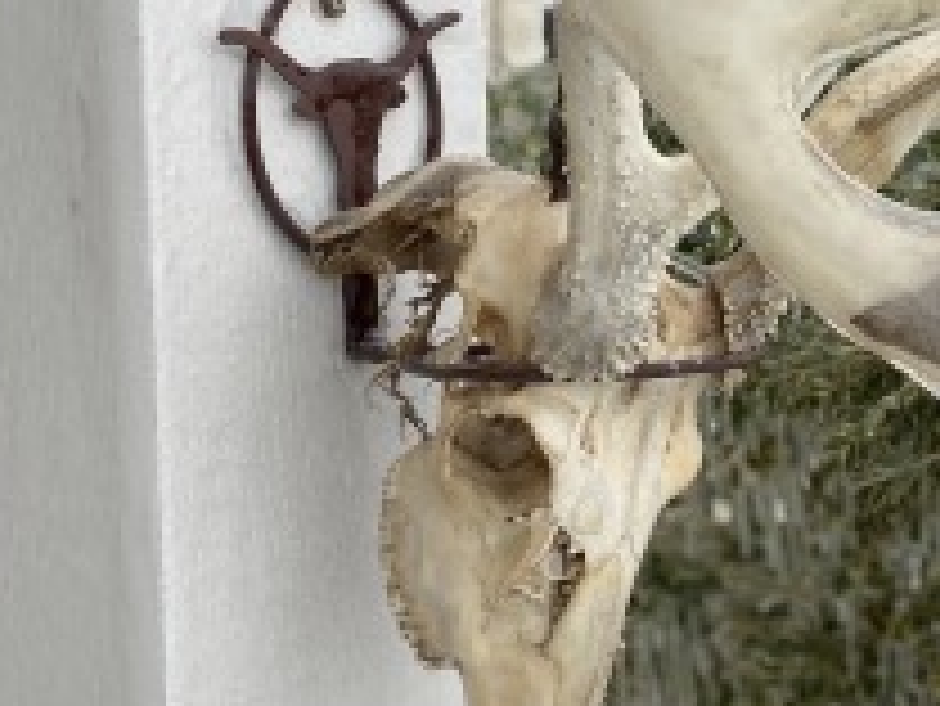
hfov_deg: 21.2
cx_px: 765
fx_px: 2473
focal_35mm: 91
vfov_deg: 16.3
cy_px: 355
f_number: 2
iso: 20
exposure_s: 1/564
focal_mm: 6
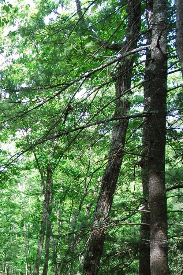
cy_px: 237
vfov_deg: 44.0
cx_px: -101
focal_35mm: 41
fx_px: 313
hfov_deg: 24.3
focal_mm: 10
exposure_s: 1/60
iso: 200
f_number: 6.3
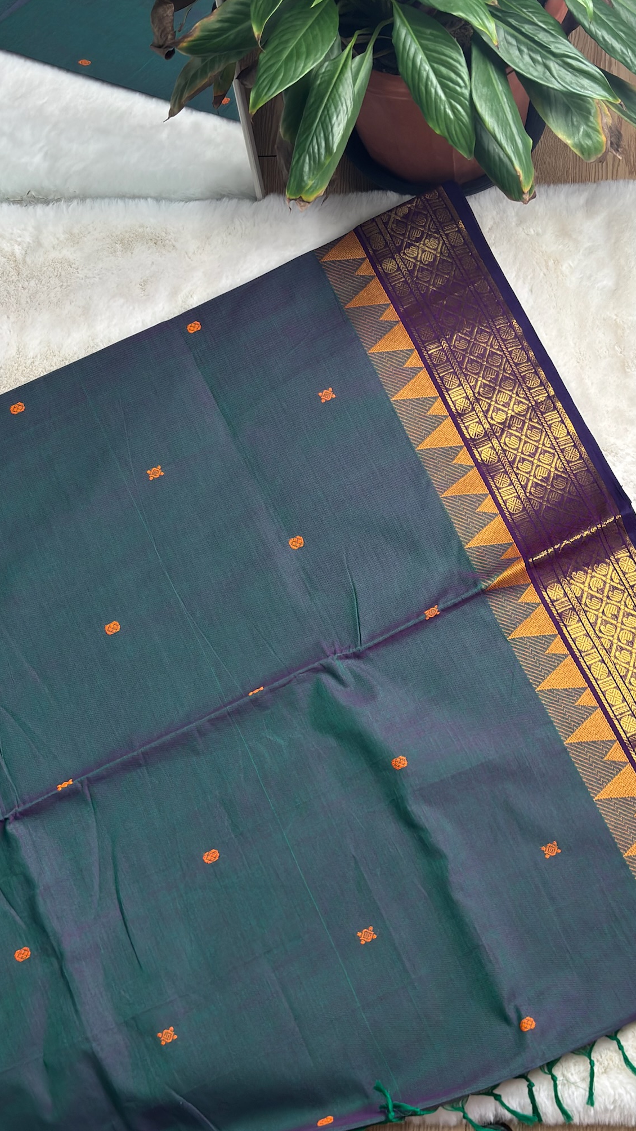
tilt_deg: -72.1
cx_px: 359
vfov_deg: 41.3
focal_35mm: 50
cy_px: 558
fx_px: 1499
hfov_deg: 23.9
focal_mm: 5.96
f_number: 1.6
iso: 50
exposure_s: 1/50
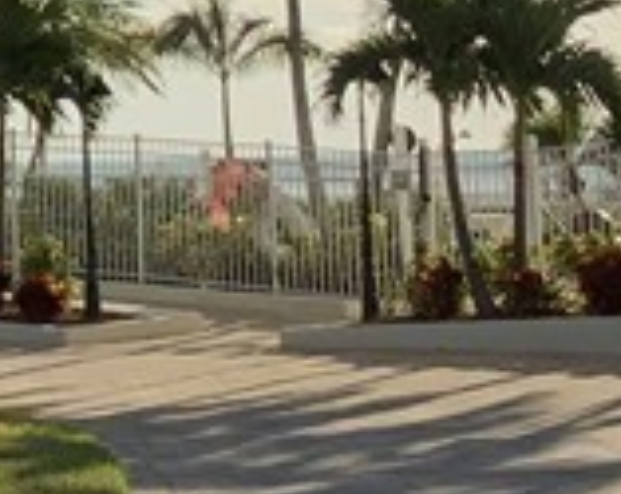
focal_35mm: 185
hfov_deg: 10.2
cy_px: -213
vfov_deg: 8.2
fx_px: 3394
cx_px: -202
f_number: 1.8
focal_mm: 3
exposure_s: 1/3125
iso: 20
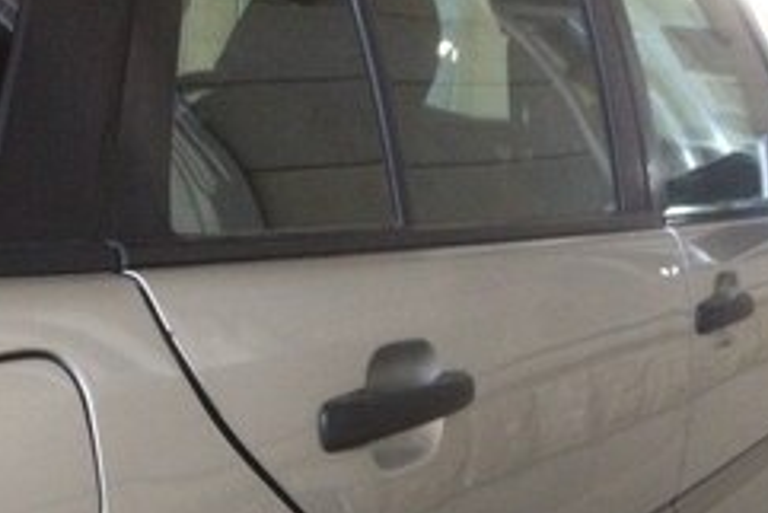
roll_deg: -3.6
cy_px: 618
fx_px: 1323
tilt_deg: -23.5
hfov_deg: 32.2
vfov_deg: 20.5
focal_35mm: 62
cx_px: 284
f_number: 2.2
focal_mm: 4.15
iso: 500
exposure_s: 1/17
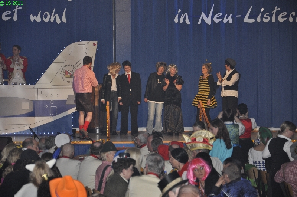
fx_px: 1298
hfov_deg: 13.1
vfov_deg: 8.7
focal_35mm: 158
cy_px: 98
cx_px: 148
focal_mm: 105
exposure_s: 1/60
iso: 400
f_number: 5.6
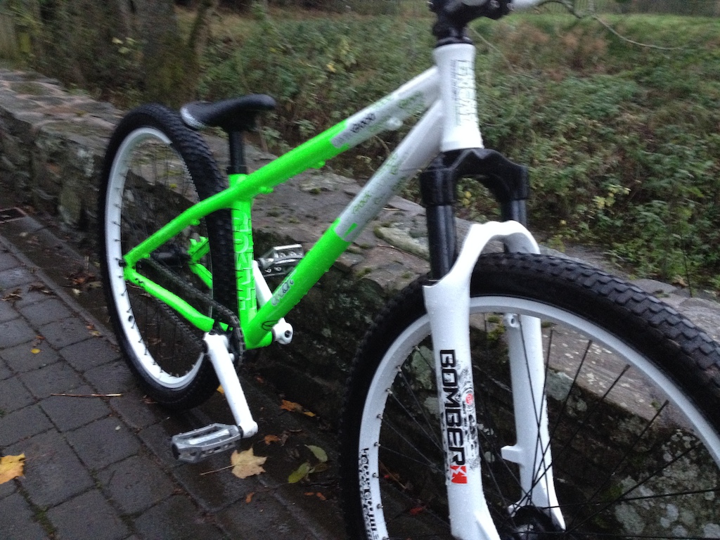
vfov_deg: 40.7
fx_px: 728
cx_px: 360
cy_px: 270
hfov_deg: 52.6
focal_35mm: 35
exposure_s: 1/20
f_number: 2.4
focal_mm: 4.28
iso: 320
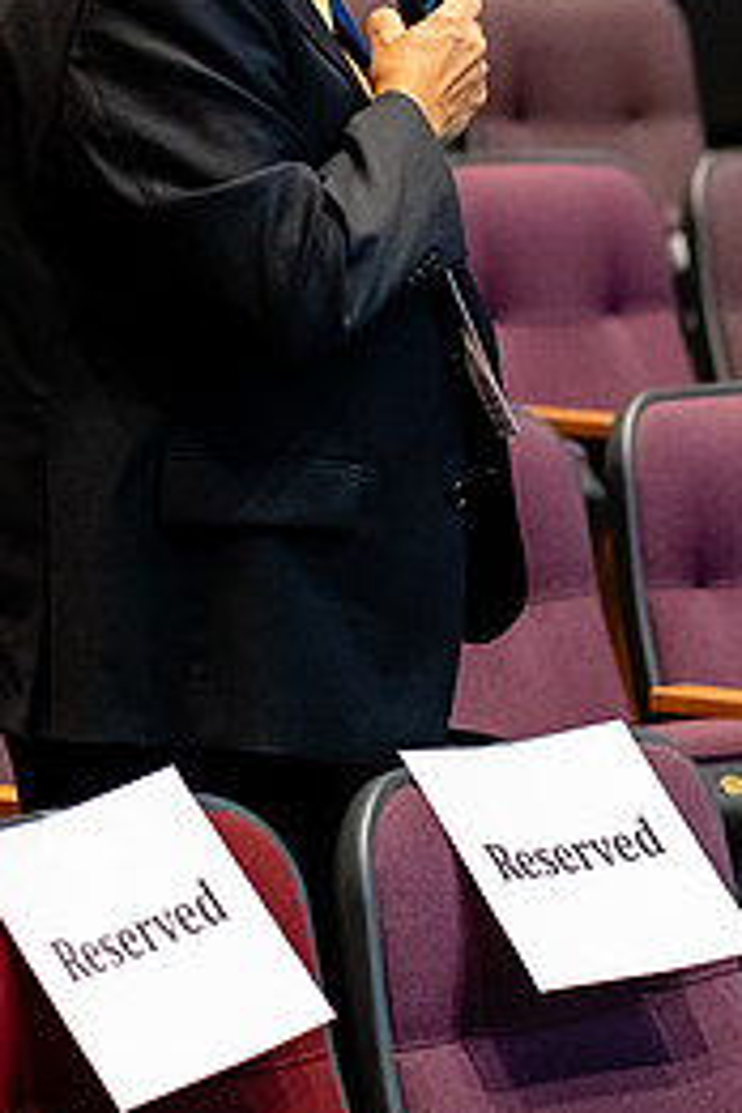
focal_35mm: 219
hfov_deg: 6.3
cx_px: 128
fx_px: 6770
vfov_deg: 9.4
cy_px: 328
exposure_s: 1/200
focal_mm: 85
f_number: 2.8
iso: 4000
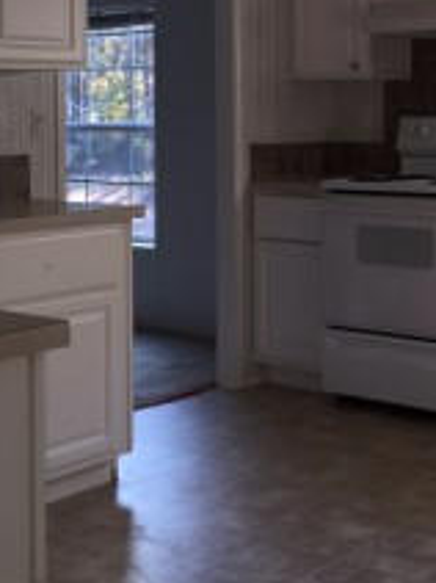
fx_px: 1110
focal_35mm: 66
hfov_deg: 21.8
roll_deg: -0.2
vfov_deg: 28.8
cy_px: 127
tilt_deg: -0.4
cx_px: 381
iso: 32
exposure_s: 1/30
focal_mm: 4.15
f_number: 2.2
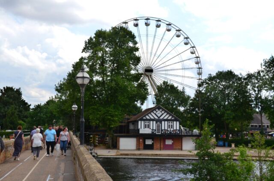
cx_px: 137
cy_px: 90
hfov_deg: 39.0
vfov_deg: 26.3
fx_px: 387
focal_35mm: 51
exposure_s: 1/640
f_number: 16
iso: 1250
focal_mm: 34
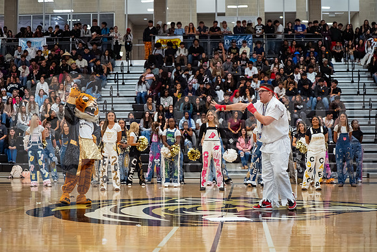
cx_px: 186
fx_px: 748
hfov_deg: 28.3
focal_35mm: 71
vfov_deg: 19.1
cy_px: 126
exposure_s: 1/1000
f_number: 3.2
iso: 3200
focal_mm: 70
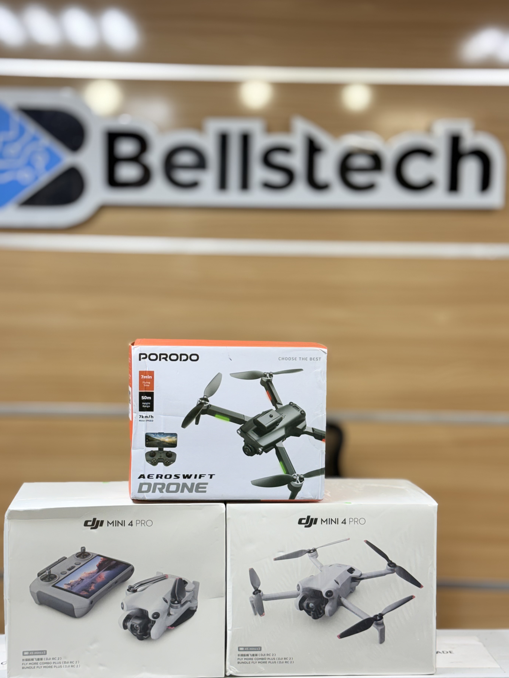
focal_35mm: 53
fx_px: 1039
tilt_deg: -4.9
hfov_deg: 27.5
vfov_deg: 36.2
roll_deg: -1.7
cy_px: 329
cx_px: 232
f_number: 1.78
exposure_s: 1/134
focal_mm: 6.76
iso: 50
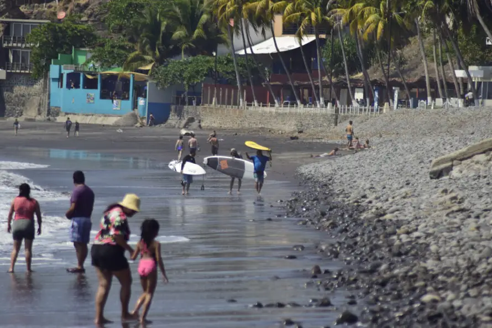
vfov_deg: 5.0
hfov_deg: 7.4
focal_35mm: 278
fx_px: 3792
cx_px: 246
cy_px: 164
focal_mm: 185
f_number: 4.5
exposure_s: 1/2000
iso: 100
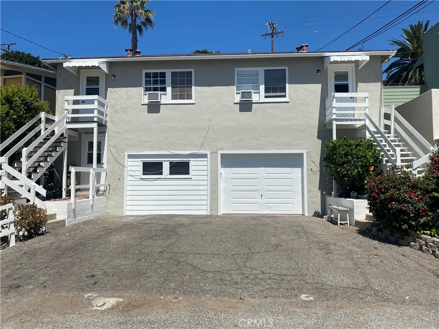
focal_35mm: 26
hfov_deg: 67.3
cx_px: 220
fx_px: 330
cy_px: 164
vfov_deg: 53.1
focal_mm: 4.25
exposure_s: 1/4808
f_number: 1.8
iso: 32
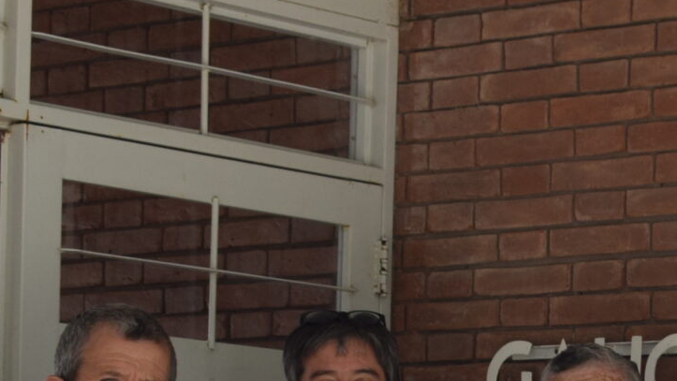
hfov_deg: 11.9
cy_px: 797
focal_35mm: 178
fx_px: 3196
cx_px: 782
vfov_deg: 6.6
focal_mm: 32
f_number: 8
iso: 360
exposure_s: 1/250
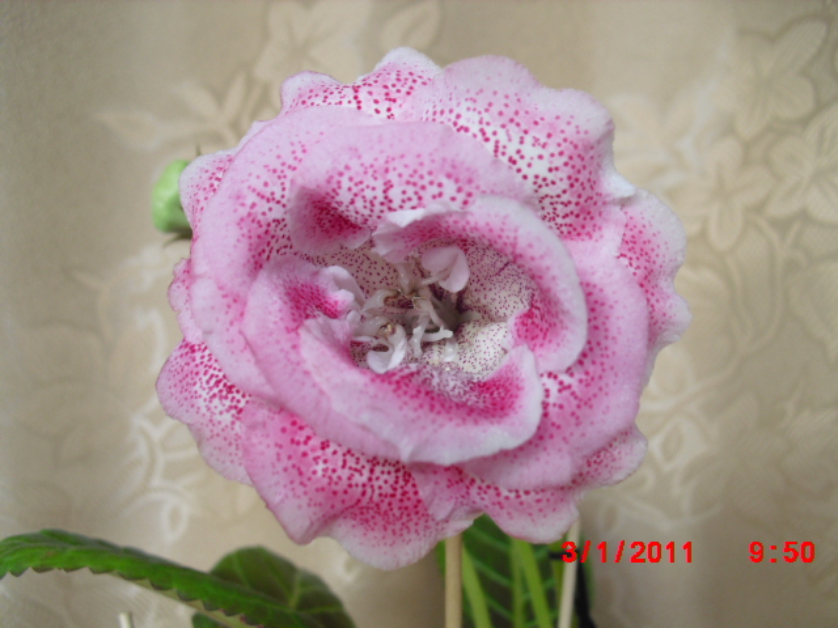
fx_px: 872
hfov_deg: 51.4
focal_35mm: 36
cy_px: 314
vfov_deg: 39.7
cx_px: 419
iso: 100
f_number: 3.1
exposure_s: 1/60
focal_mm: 6.3
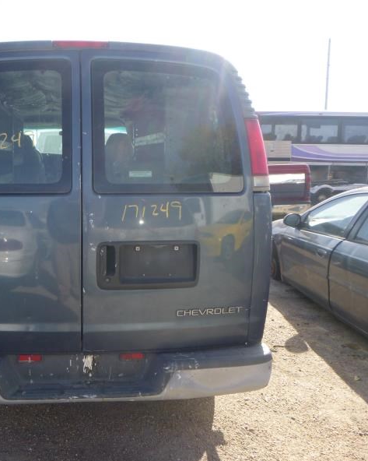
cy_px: 233
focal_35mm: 33
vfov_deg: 54.2
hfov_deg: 42.8
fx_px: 450
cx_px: 82
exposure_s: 1/250
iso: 100
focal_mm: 4.5
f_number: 3.9
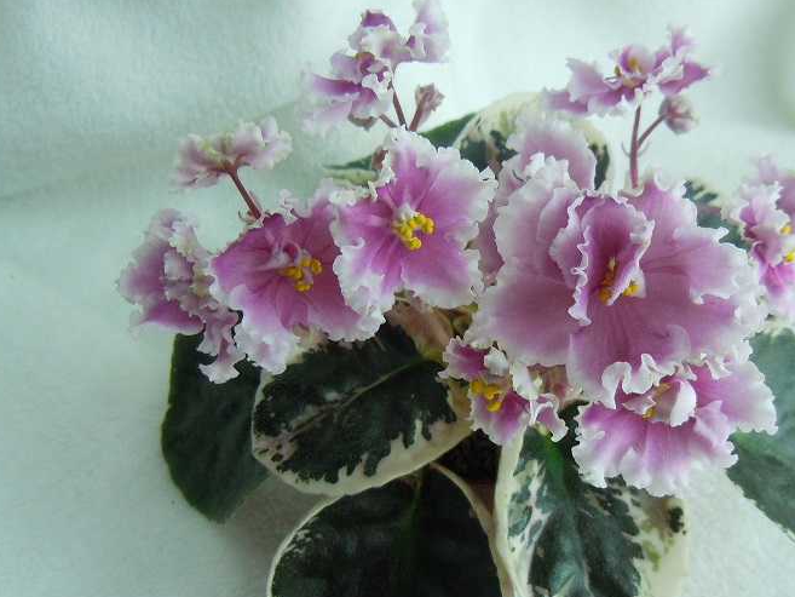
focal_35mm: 37
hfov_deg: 50.0
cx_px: 455
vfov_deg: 38.7
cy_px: 305
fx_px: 850
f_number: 3.5
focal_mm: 5.4
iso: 400
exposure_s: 1/125
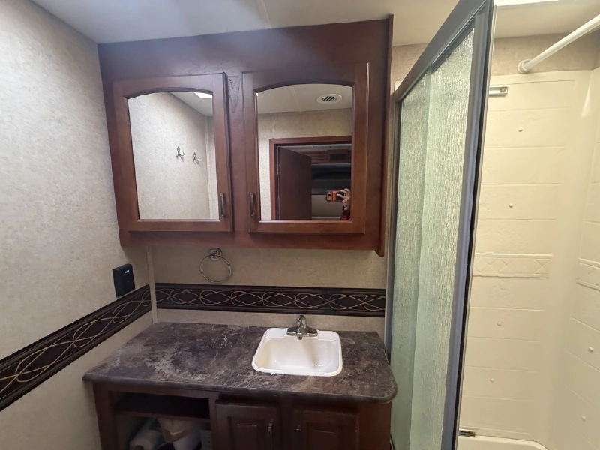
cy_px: 225
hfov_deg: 102.1
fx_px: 243
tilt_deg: -7.4
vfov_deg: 85.7
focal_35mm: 14
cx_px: 300
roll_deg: -0.1
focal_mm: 2.22
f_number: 2.2
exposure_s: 1/60
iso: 400
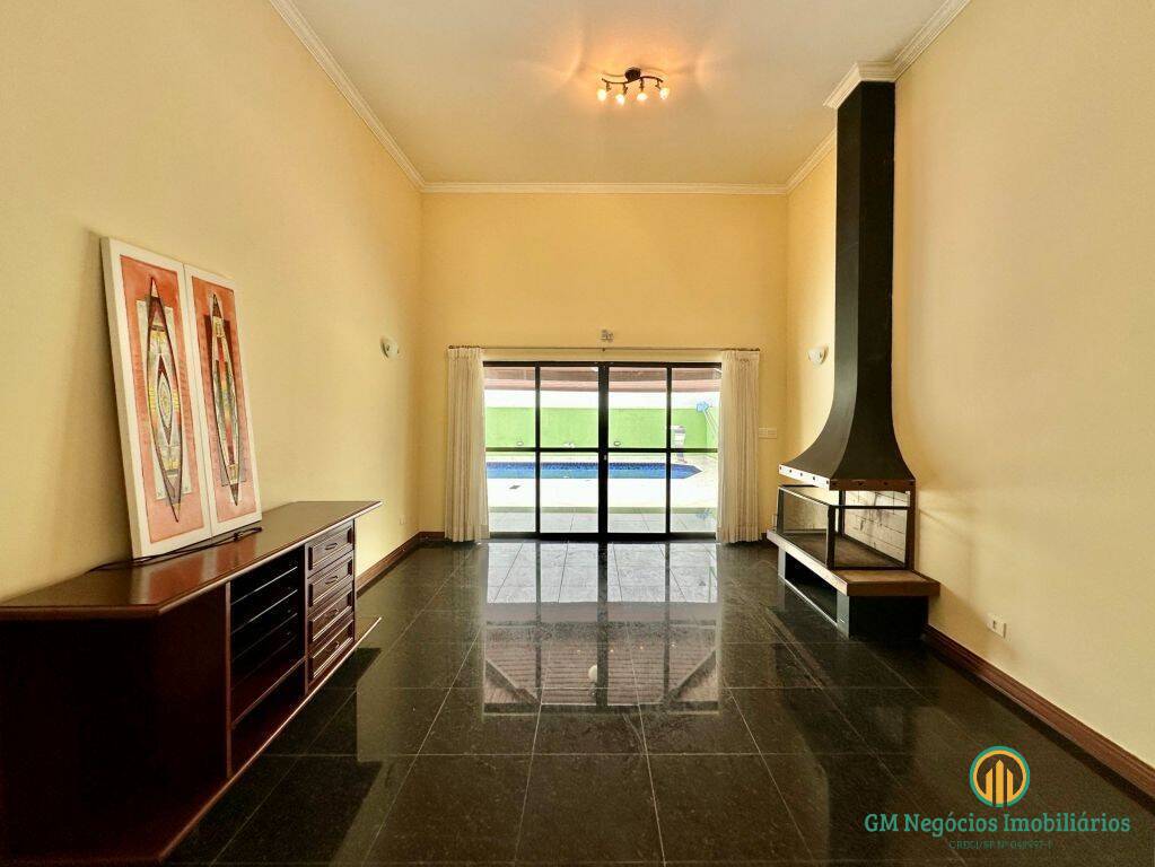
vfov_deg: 85.7
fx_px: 467
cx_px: 578
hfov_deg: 102.0
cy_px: 434
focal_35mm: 14
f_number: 2.2
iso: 80
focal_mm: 2.22
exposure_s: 1/120
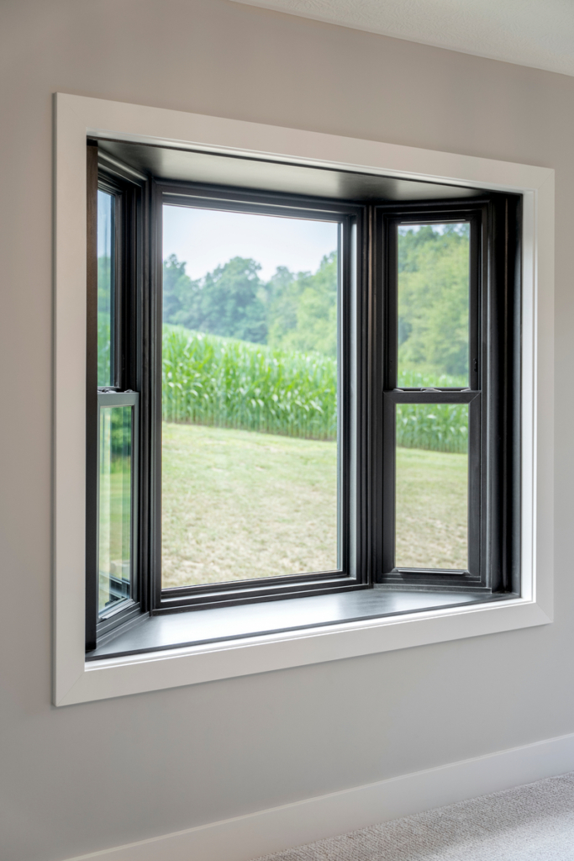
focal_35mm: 42
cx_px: 287
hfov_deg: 32.0
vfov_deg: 46.6
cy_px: 430
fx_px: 999
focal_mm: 41.8
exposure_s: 1/1250
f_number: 3.2
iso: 320
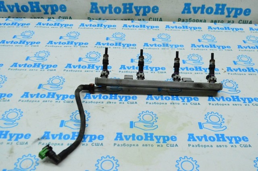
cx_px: 129
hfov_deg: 51.3
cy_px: 86
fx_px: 268
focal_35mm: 38
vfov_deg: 35.4
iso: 6400
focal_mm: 25
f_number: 6.3
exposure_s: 1/640
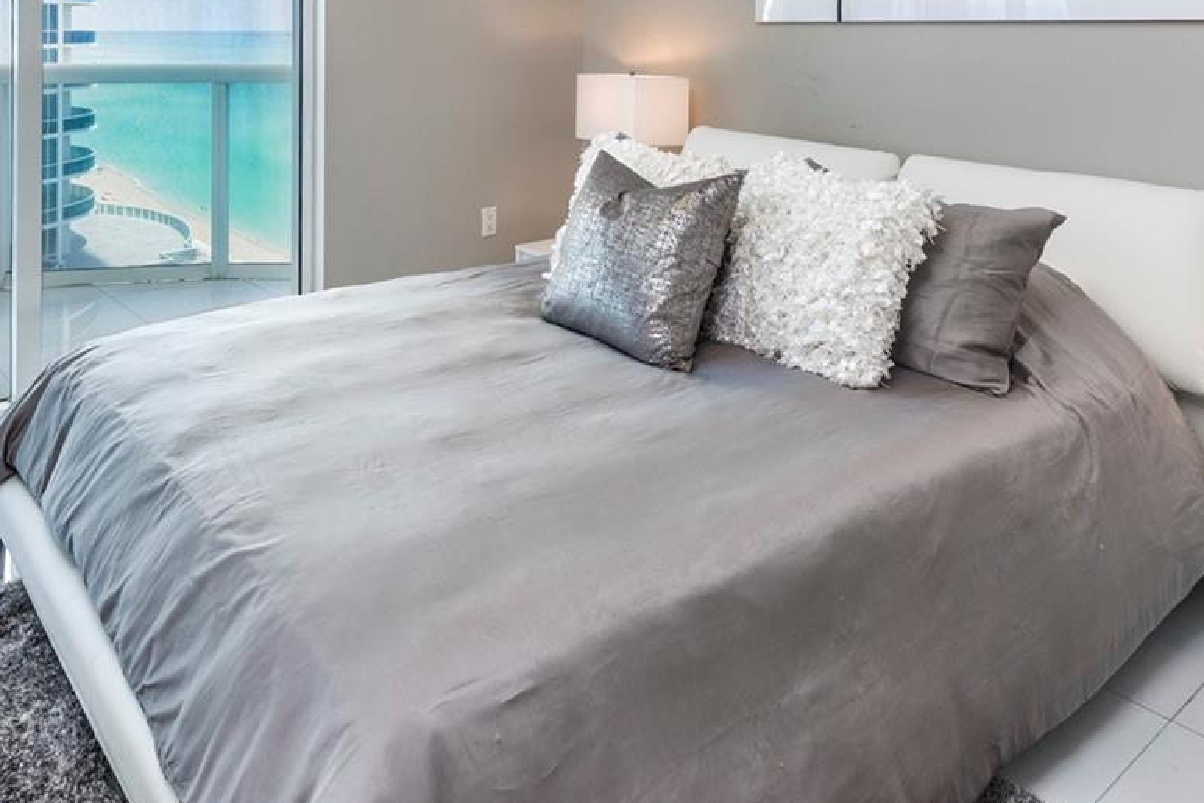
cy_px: 61
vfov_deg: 41.0
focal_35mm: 29
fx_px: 970
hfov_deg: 63.6
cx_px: 558
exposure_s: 1/20
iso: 125
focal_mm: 14
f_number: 7.1
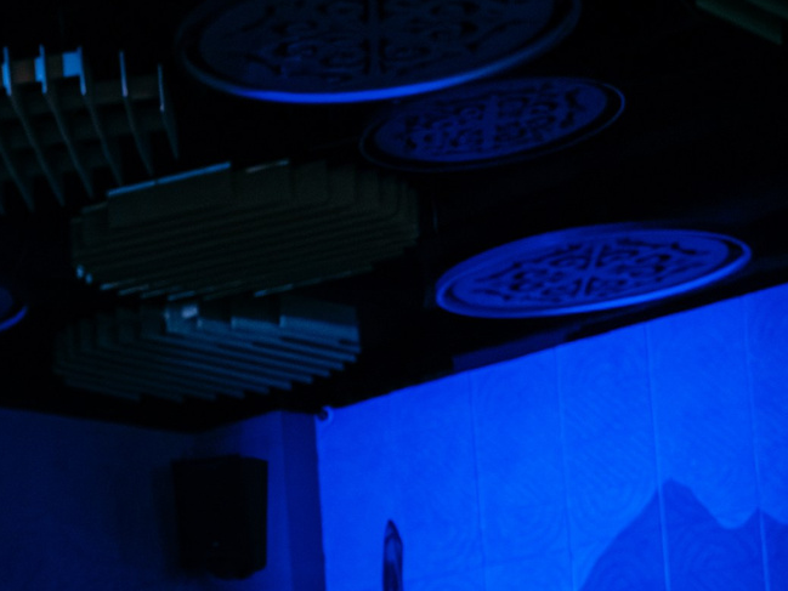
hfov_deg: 14.3
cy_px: 792
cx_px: -376
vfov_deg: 11.2
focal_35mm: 129
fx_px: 2937
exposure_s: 1/800
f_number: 2.8
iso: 3200
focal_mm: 34
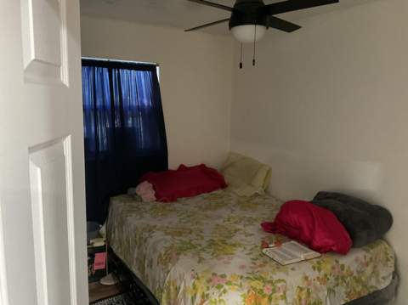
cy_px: 152
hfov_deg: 61.7
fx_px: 341
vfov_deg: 48.2
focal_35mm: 29
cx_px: 204
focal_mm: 3
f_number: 1.8
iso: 500
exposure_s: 1/24
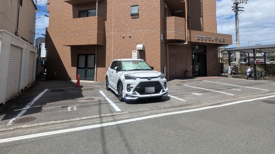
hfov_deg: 81.2
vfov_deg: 50.3
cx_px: 137
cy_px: 48
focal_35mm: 22
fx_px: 160
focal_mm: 1.83
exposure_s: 1/2237
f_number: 2.2
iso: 46
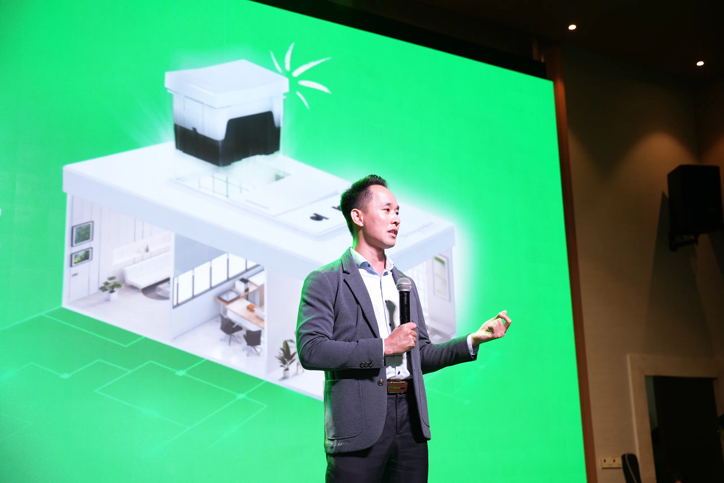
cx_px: 362
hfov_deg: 43.6
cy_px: 242
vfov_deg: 29.9
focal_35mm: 45
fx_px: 905
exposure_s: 1/125
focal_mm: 45
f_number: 3.5
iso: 500
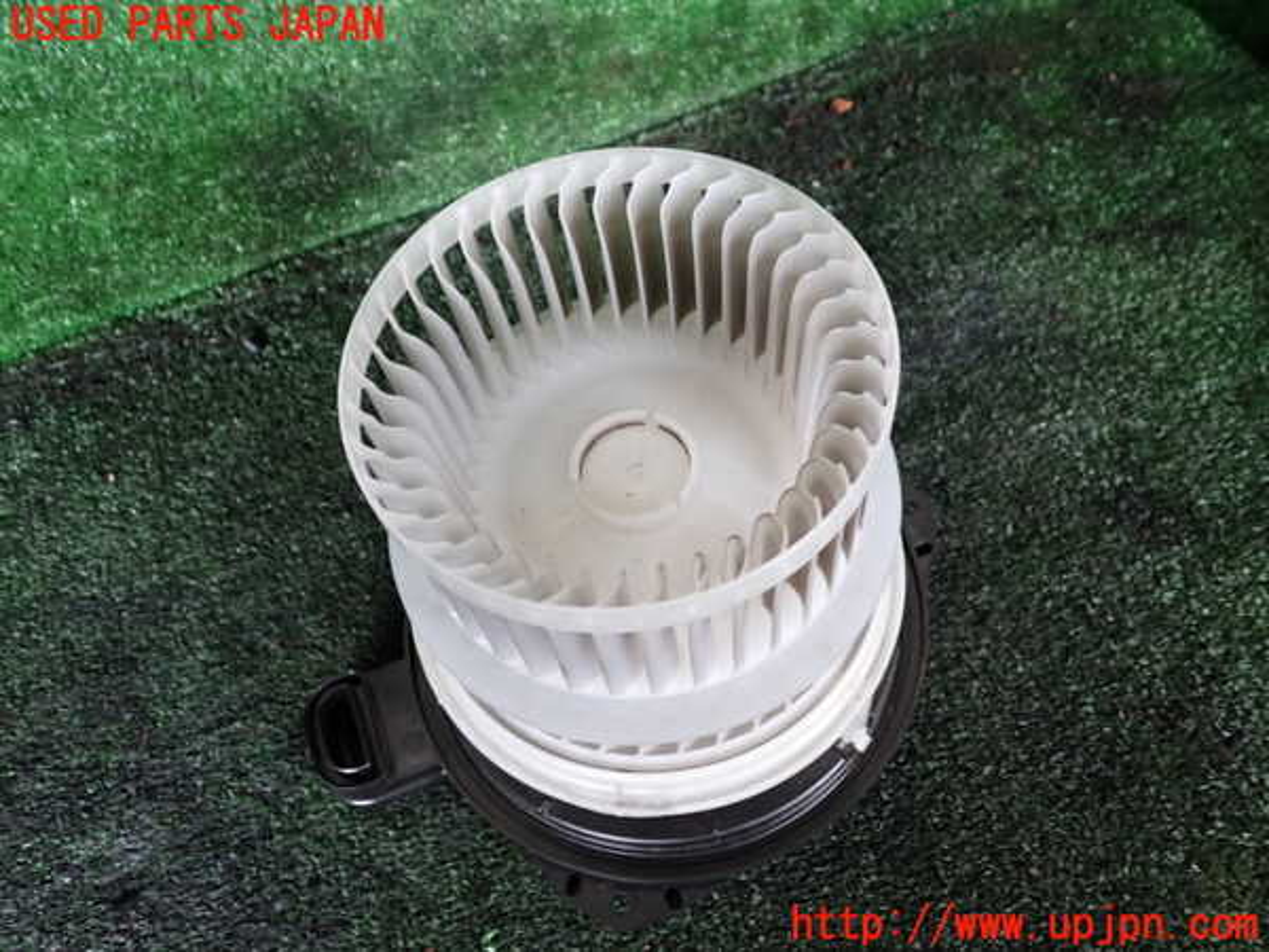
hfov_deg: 60.0
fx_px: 1100
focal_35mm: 30
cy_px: 476
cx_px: 634
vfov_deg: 46.8
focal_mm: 5.4
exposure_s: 1/30
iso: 200
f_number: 2.3
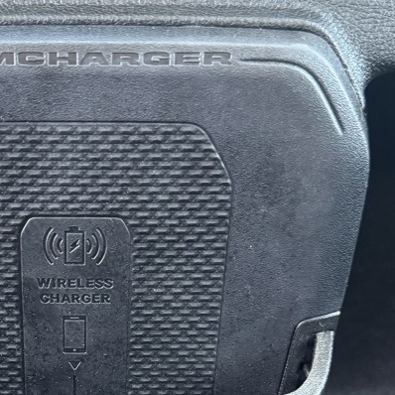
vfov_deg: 26.2
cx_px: 75
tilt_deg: -41.7
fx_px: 826
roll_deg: -1.6
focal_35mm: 64
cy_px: 340
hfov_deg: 26.4
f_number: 1.78
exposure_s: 1/59
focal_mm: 6.76
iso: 400
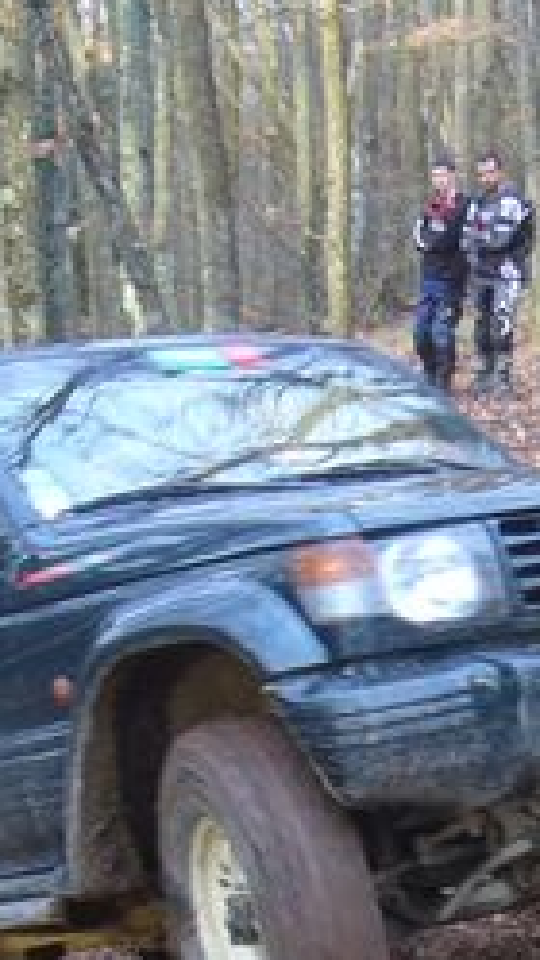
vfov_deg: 19.9
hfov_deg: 11.3
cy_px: 688
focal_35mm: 107
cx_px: 478
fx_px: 2725
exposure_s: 1/20
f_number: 2.8
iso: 100
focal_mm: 5.8
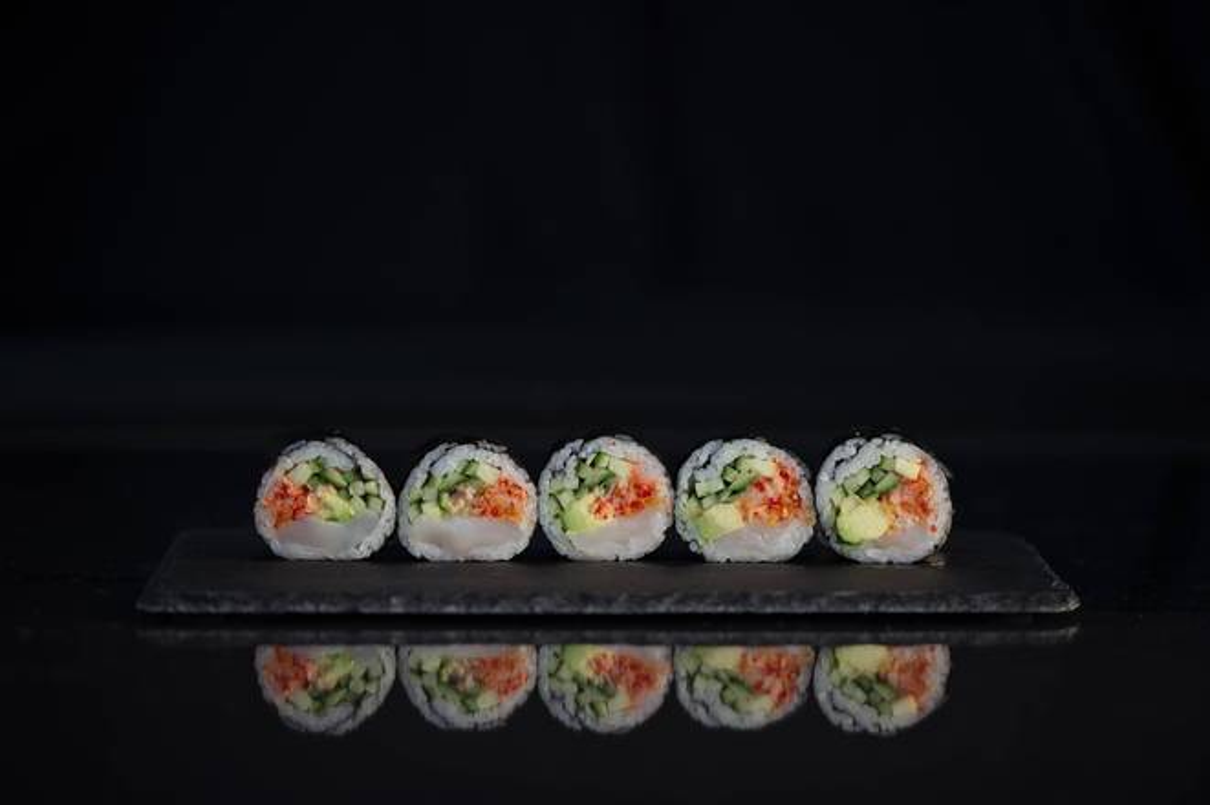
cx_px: 605
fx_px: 3527
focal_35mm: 105
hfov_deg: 19.5
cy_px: 402
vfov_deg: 13.0
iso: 400
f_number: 4
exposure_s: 1/100
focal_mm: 105
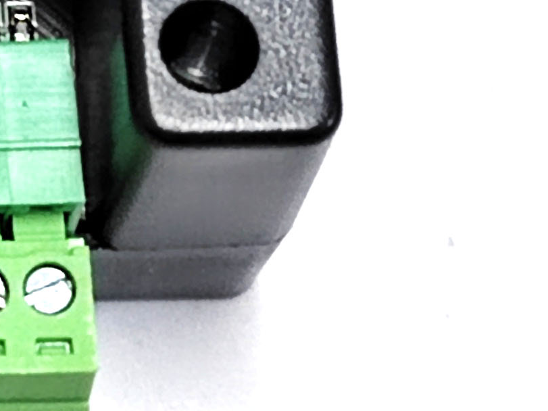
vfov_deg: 6.0
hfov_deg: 7.9
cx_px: -394
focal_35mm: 243
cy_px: -427
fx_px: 3846
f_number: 1.8
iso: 3200
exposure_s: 1/50
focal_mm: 6.14
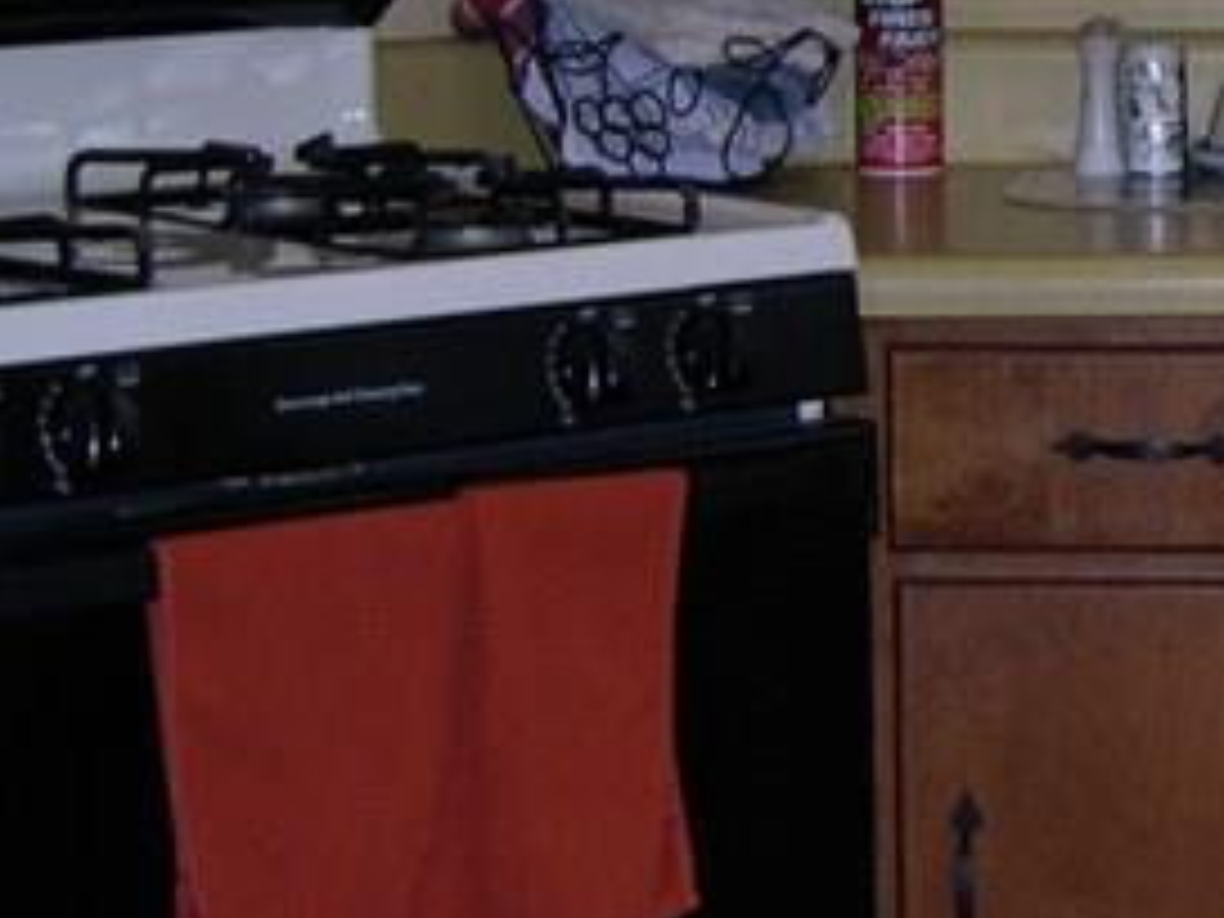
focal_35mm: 143
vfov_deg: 10.3
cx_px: 1868
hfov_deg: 13.0
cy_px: 99
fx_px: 5056
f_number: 2.8
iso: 105
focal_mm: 8
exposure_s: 1/60
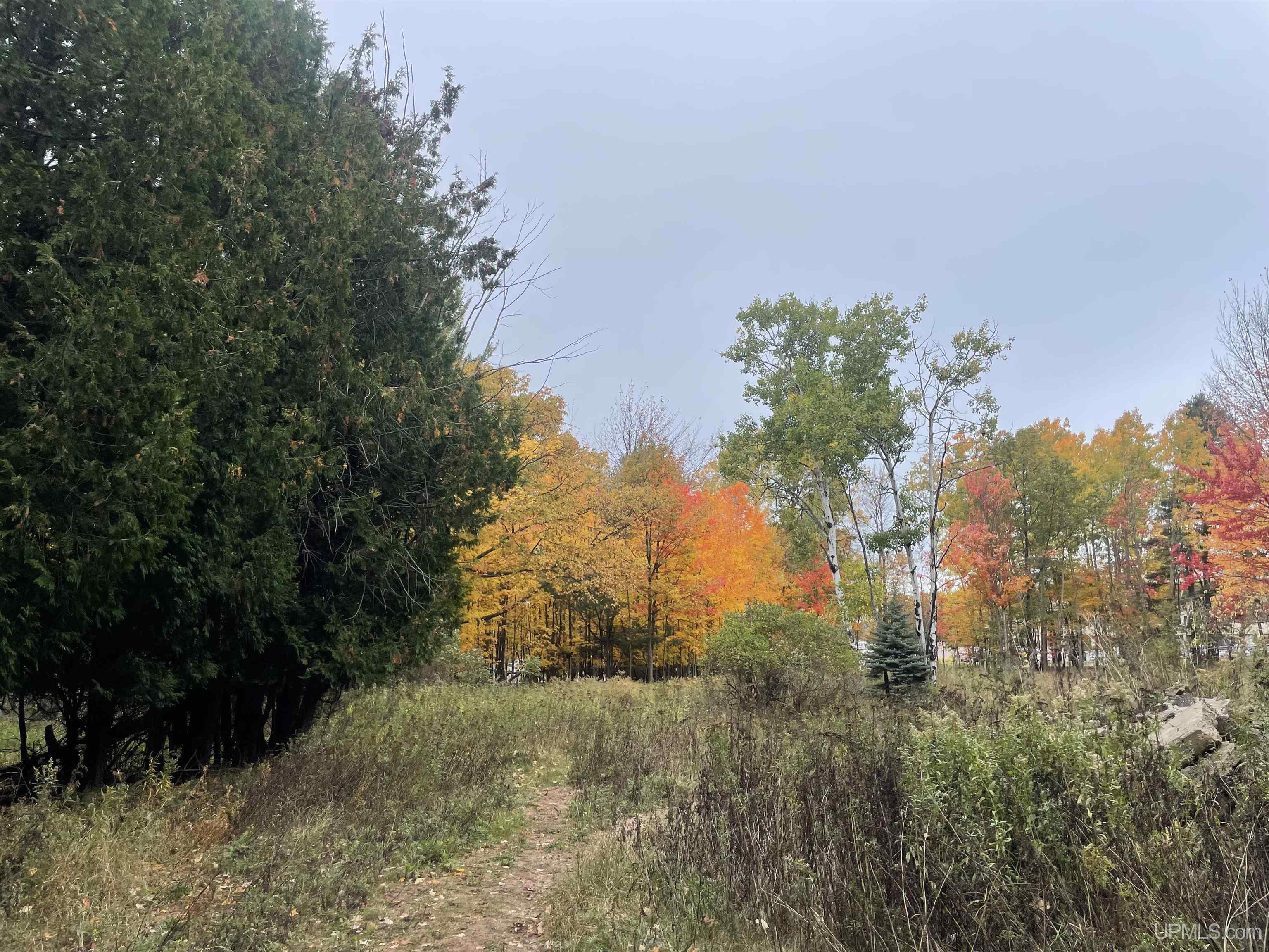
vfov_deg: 53.1
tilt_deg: +10.7
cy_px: 476
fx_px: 953
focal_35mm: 26
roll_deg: +0.5
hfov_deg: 67.3
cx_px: 634
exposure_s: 1/1401
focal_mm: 4.2
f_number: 1.6
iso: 32
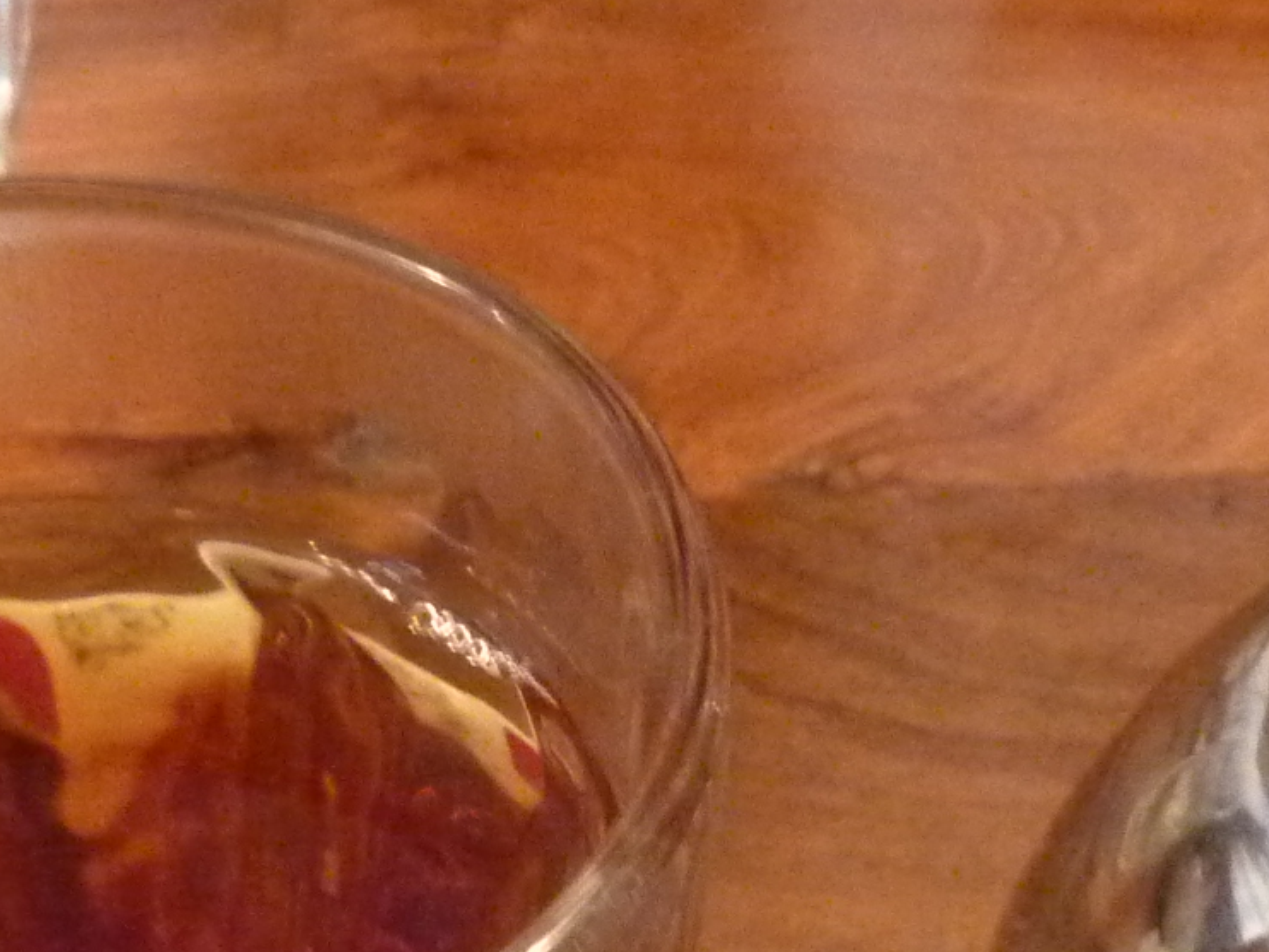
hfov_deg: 28.1
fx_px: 2530
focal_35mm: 69
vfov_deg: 20.0
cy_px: 1135
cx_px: 556
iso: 800
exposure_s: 1/15
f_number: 3.3
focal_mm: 4.1
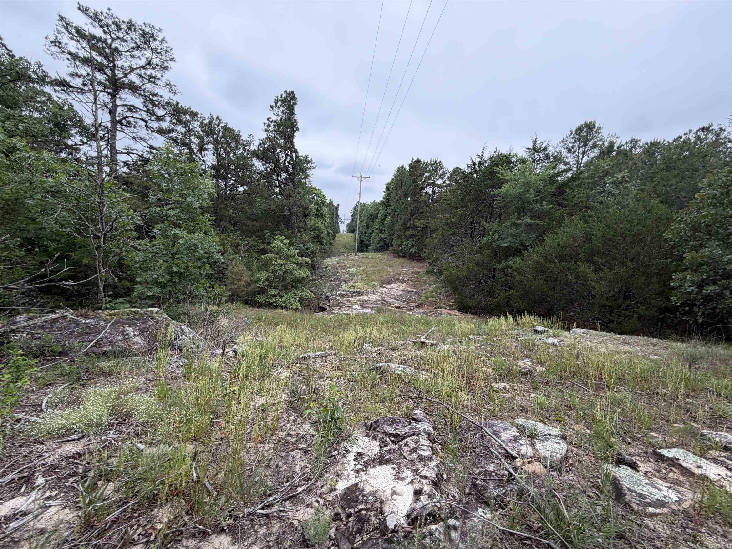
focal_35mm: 14
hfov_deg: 102.1
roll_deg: -2.2
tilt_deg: -7.2
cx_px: 366
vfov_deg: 85.7
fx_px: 296
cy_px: 274
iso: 40
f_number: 2.2
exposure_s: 1/128
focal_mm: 2.22
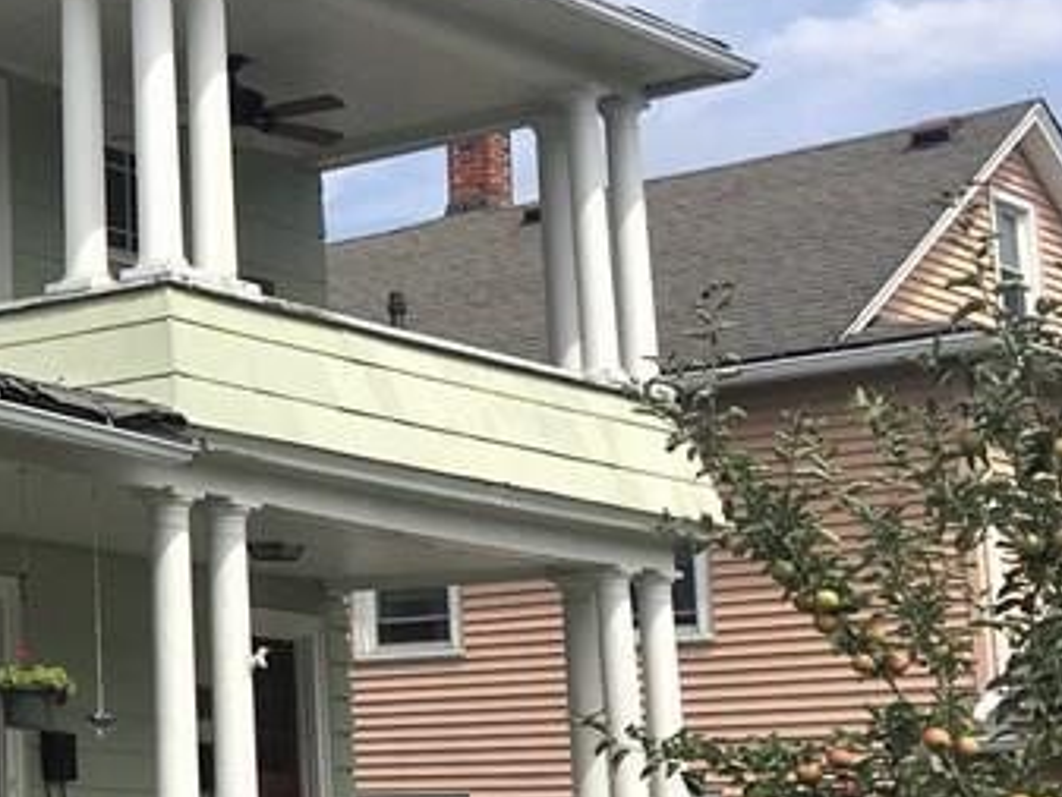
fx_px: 2701
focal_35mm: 88
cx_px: -438
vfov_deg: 16.8
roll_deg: -0.1
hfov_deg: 19.8
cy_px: 406
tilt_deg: +11.6
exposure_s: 1/1603
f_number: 2.2
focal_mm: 4.15
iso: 25
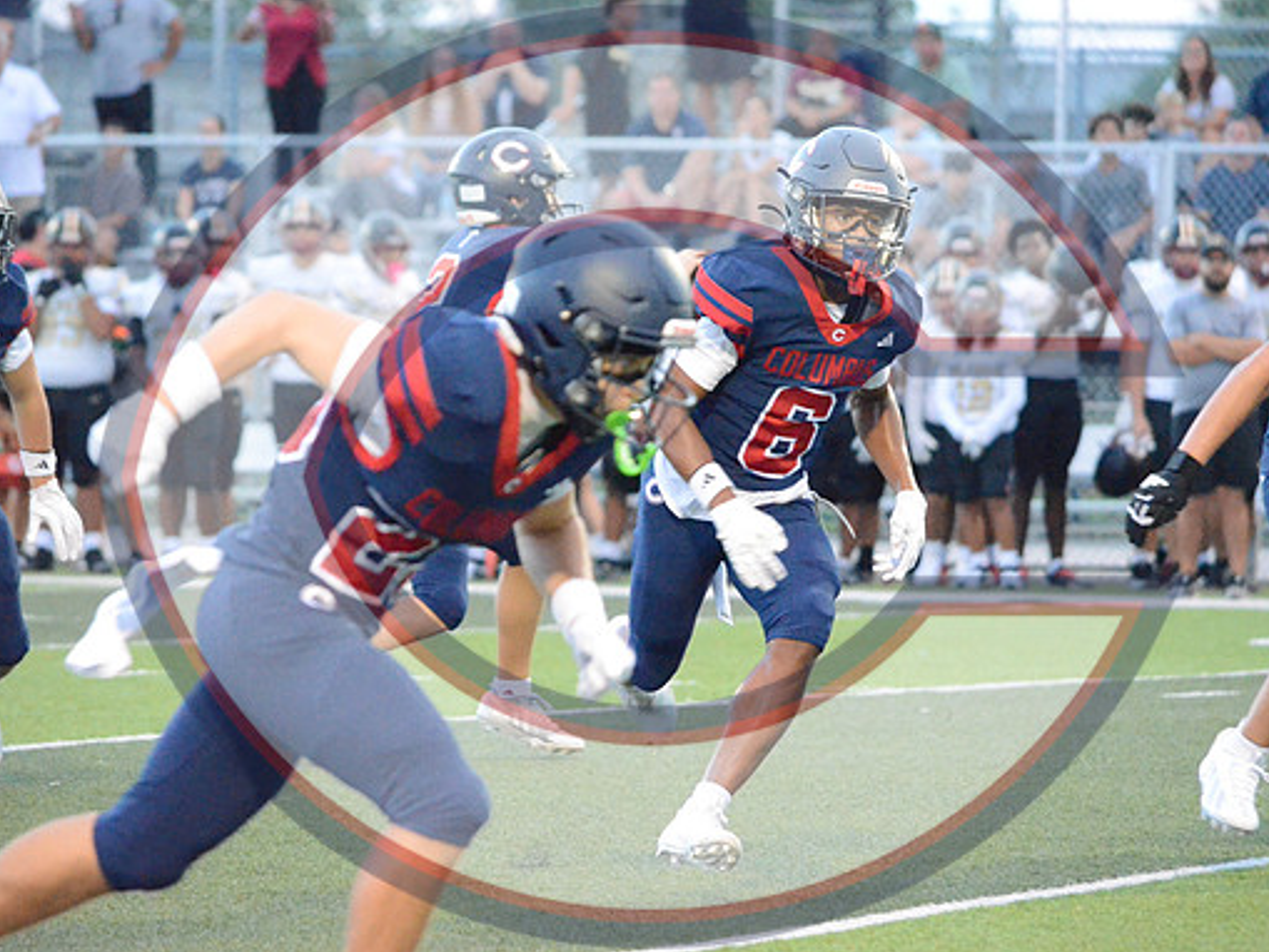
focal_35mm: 328
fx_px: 12027
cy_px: 476
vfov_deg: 4.5
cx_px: 641
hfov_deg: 6.0
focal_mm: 200
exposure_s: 1/400
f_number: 5
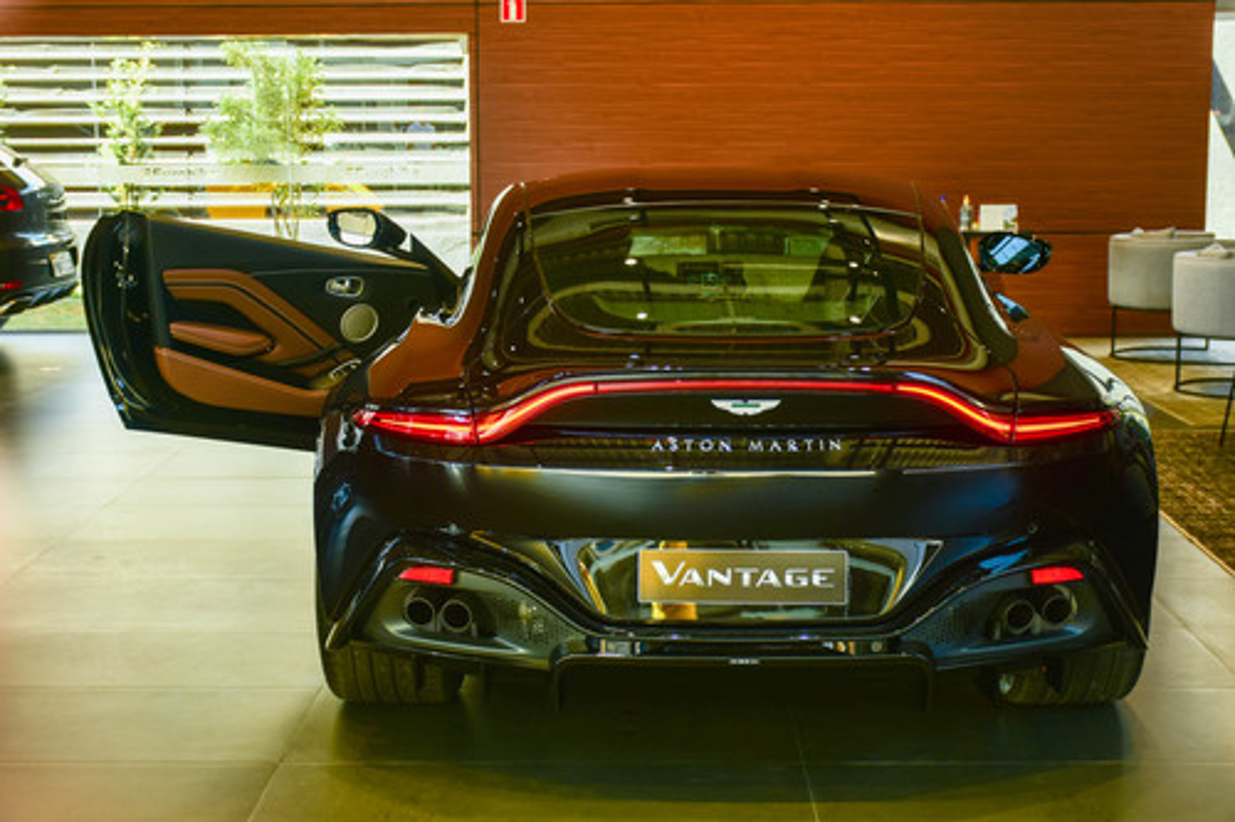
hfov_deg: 35.1
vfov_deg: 23.8
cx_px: 618
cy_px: 411
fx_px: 1955
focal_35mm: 57
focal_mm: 38
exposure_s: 1/20
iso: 200
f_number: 4.2
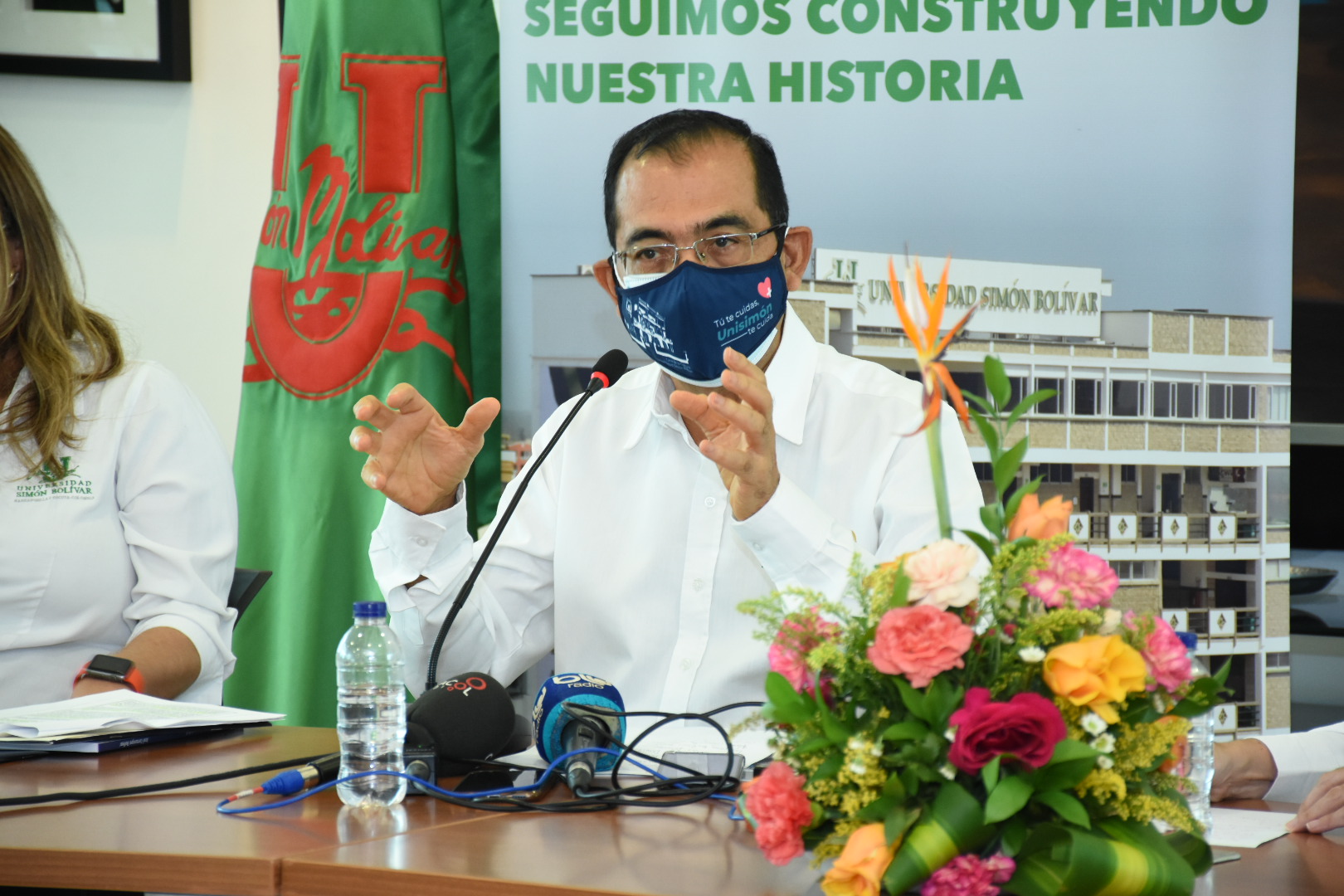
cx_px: 672
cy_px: 448
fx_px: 6272
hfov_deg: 12.2
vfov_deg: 8.2
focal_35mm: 168
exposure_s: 1/50
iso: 1250
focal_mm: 112
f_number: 5.6
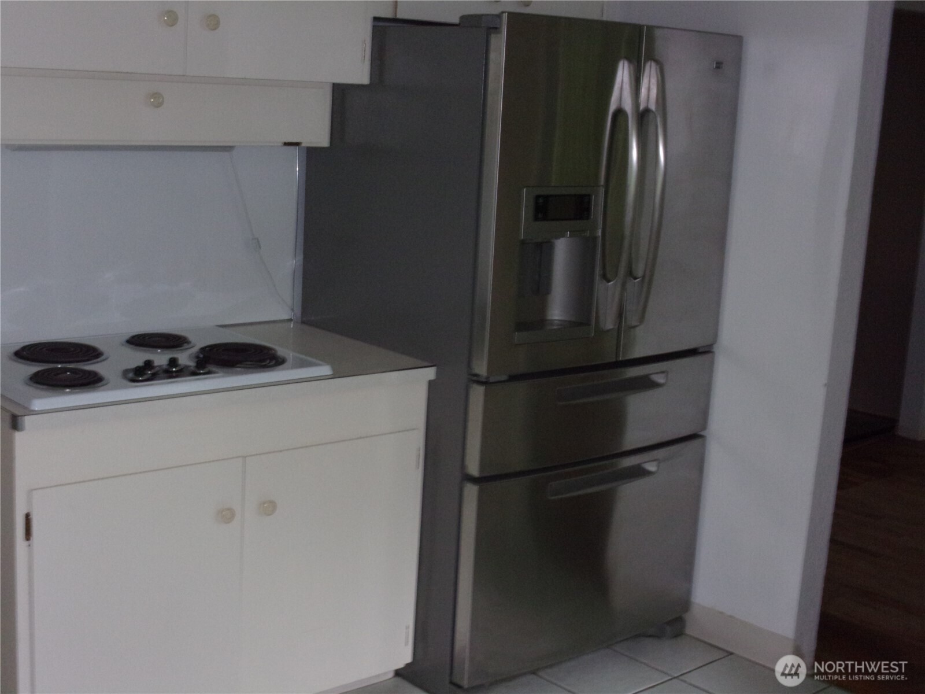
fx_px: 1416
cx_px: 462
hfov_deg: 36.2
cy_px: 347
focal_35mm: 53
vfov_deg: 27.5
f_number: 4.9
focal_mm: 9.5
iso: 320
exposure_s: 1/34
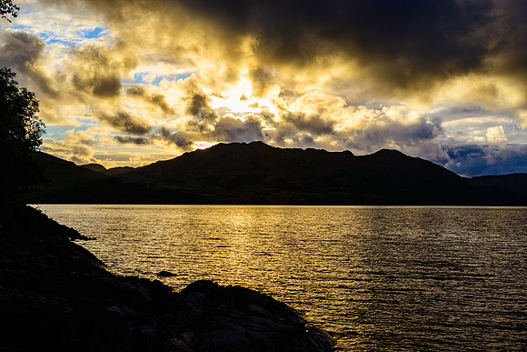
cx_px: 264
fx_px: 761
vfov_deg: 26.0
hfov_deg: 38.2
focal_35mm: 52
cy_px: 176
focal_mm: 52
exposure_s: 1/80
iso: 100
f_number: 8
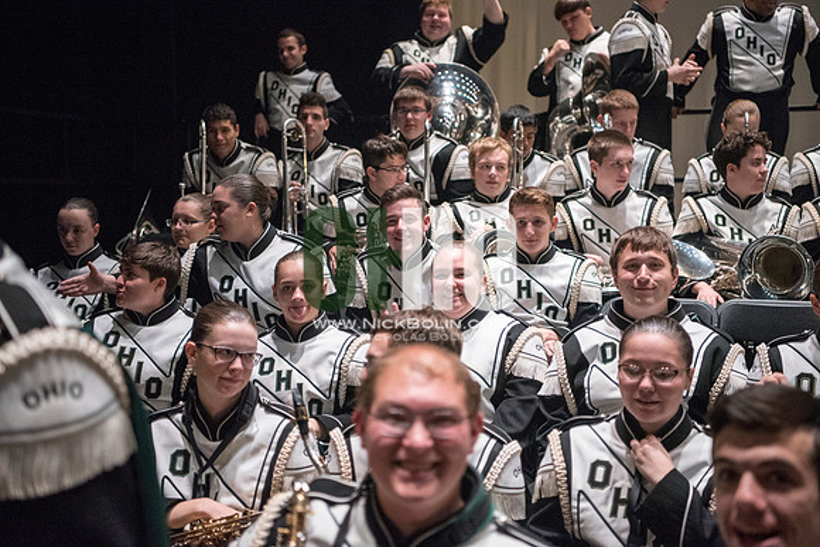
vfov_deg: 23.4
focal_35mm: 58
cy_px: 274
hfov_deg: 34.5
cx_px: 410
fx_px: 1321
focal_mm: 58
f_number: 2.8
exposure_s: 1/400
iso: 4000
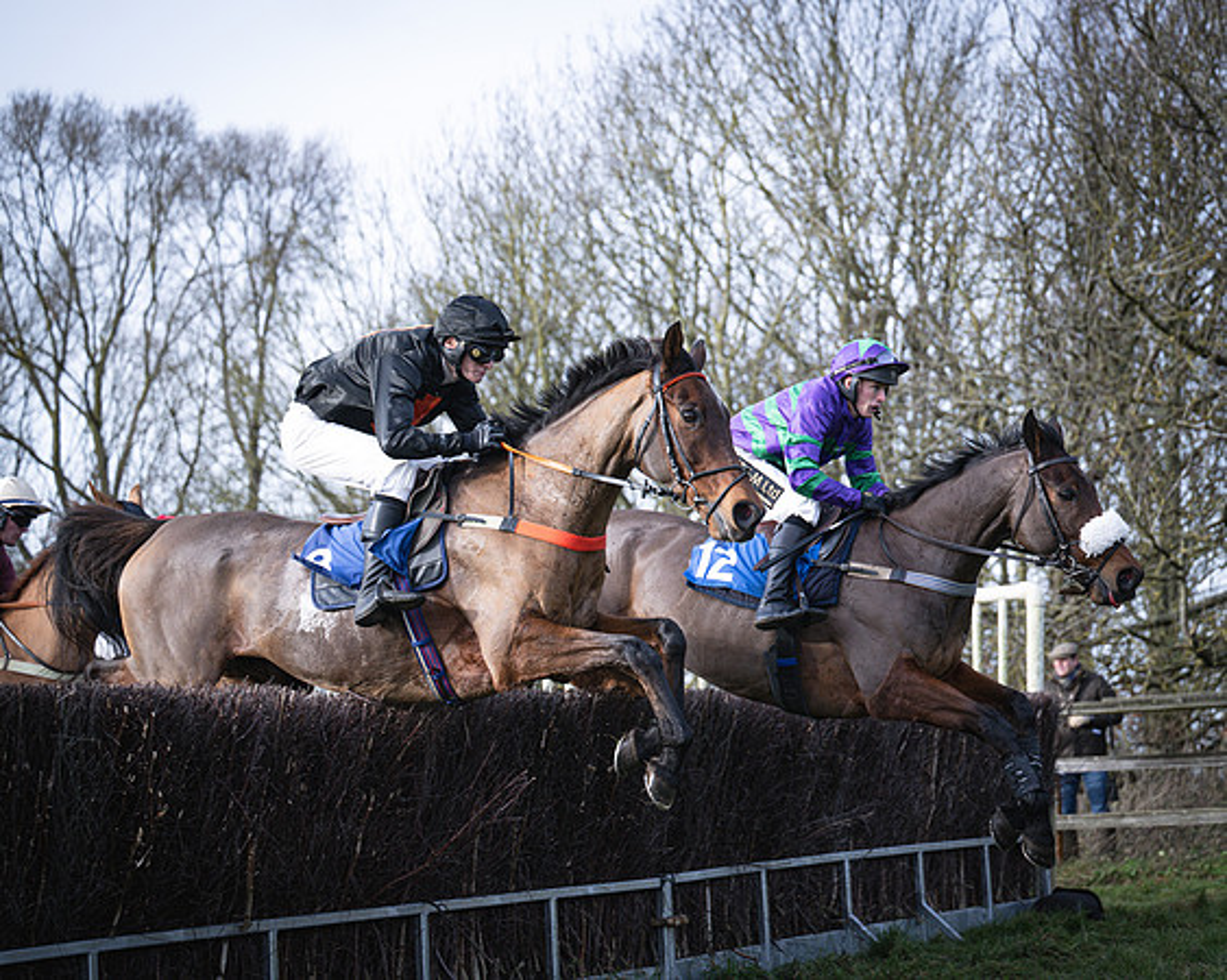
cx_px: 643
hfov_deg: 24.2
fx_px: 2862
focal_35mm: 79
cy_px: 490
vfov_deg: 19.4
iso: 400
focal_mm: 70
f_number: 2.8
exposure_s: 1/2000
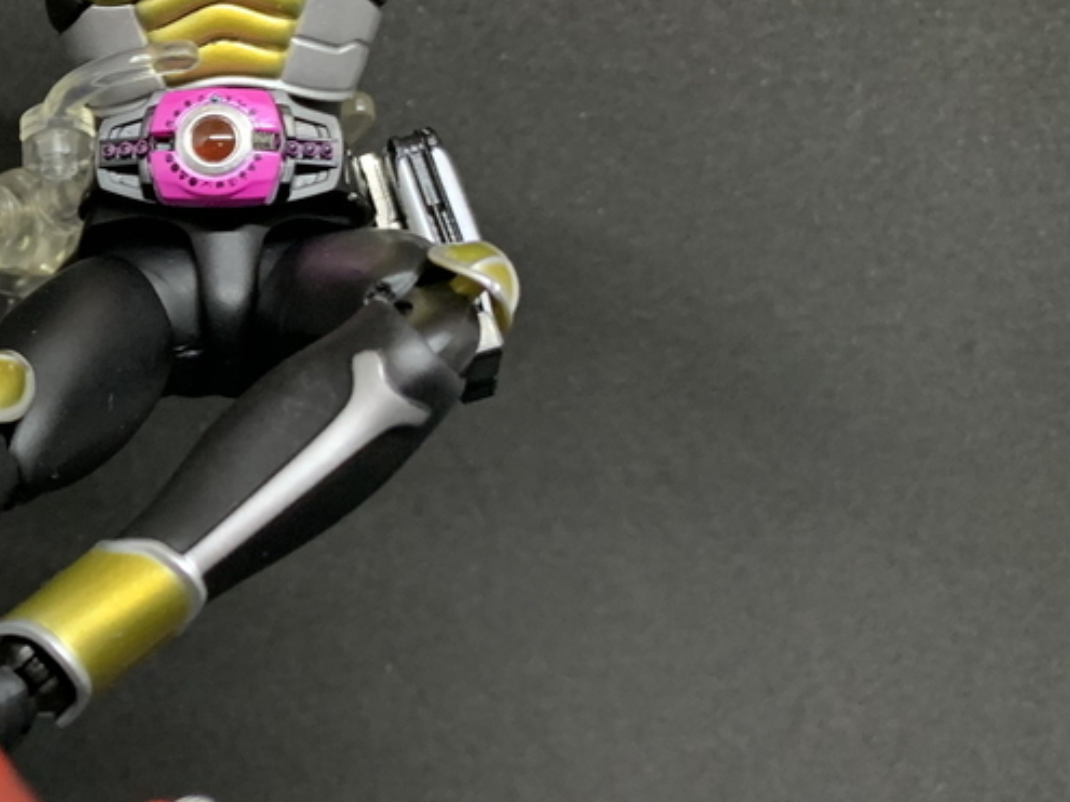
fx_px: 1947
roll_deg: -1.0
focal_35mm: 63
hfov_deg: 27.6
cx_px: -156
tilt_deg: -7.3
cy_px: 294
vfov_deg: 23.2
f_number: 1.8
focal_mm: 4.25
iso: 250
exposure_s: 1/42
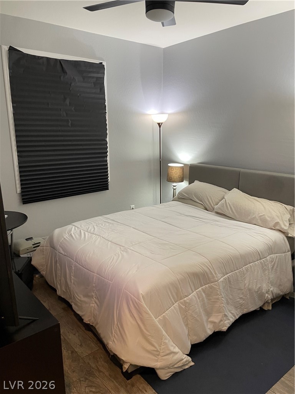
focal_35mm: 26
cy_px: 197
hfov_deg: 53.1
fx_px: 295
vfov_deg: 67.3
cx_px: 148
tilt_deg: -13.5
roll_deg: +0.6
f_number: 1.6
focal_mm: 4.2
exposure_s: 1/60
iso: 125
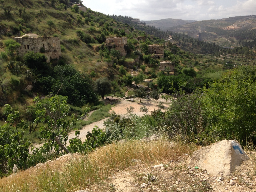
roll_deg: -0.5
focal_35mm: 34
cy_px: 95
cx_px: 128
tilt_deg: -16.9
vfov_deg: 41.8
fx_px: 251
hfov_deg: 54.0
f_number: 2.4
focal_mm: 4.12
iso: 50
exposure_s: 1/1595
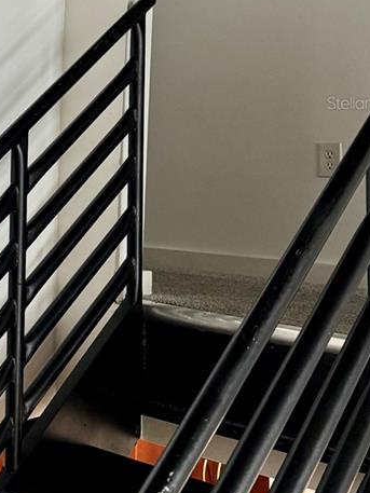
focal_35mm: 63
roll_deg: -1.4
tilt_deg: +3.3
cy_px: 102
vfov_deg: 30.0
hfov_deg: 21.5
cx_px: -82
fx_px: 897
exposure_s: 1/60
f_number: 1.78
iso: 320
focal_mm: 6.76
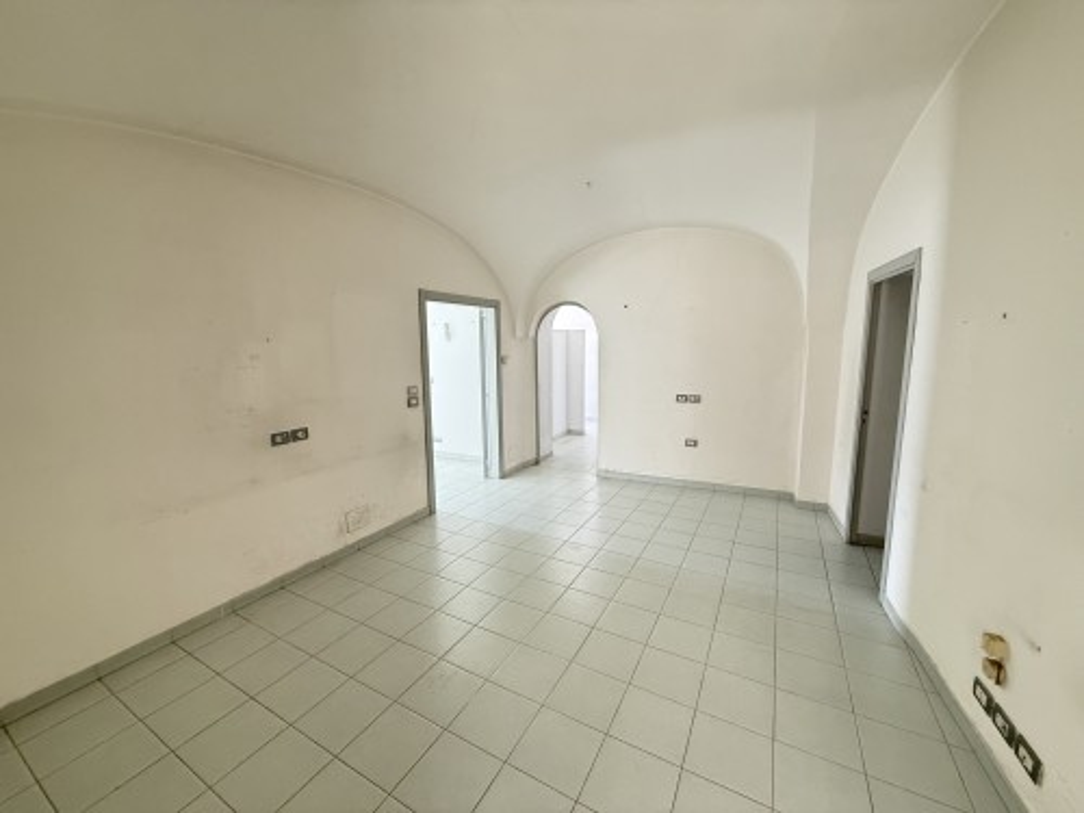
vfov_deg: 85.7
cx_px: 542
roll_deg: +1.3
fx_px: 438
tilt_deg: -7.6
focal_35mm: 14
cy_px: 406
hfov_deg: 102.1
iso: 320
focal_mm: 2.22
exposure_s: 1/62
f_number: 2.2
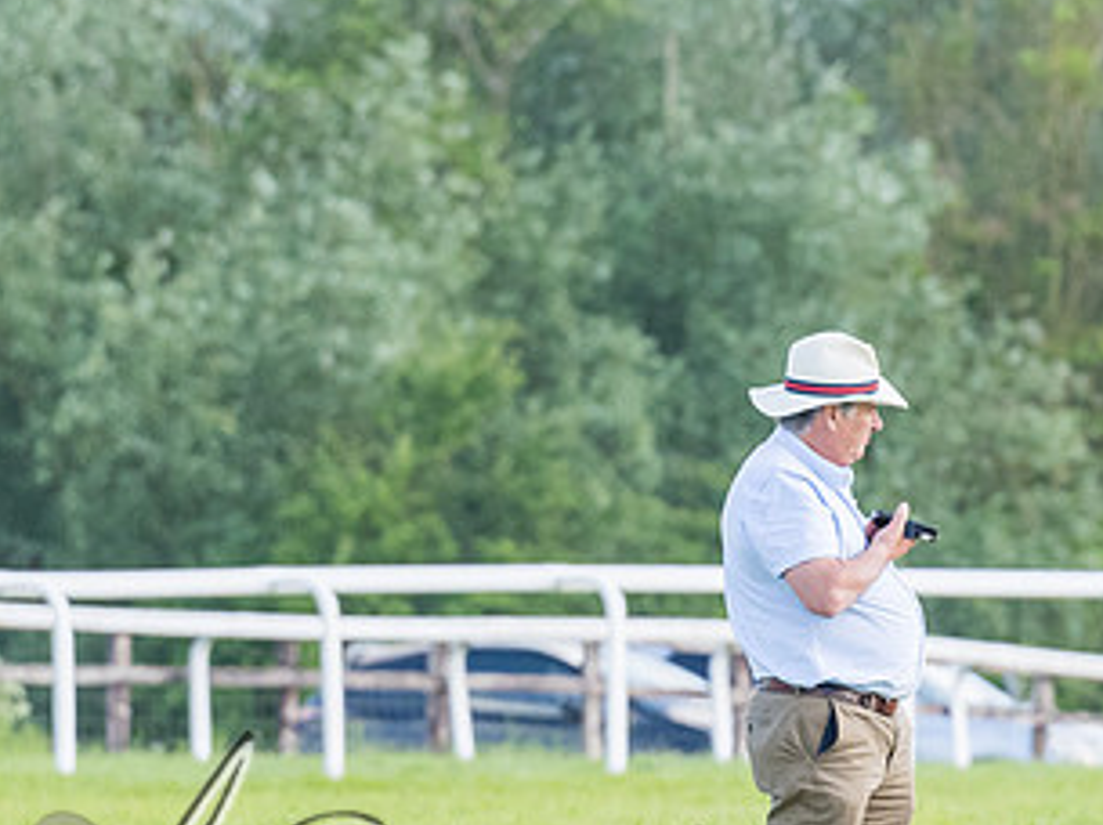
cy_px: 559
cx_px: 526
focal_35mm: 884
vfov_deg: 1.7
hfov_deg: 2.2
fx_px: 28134
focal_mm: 200
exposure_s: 1/2000
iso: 800
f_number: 4
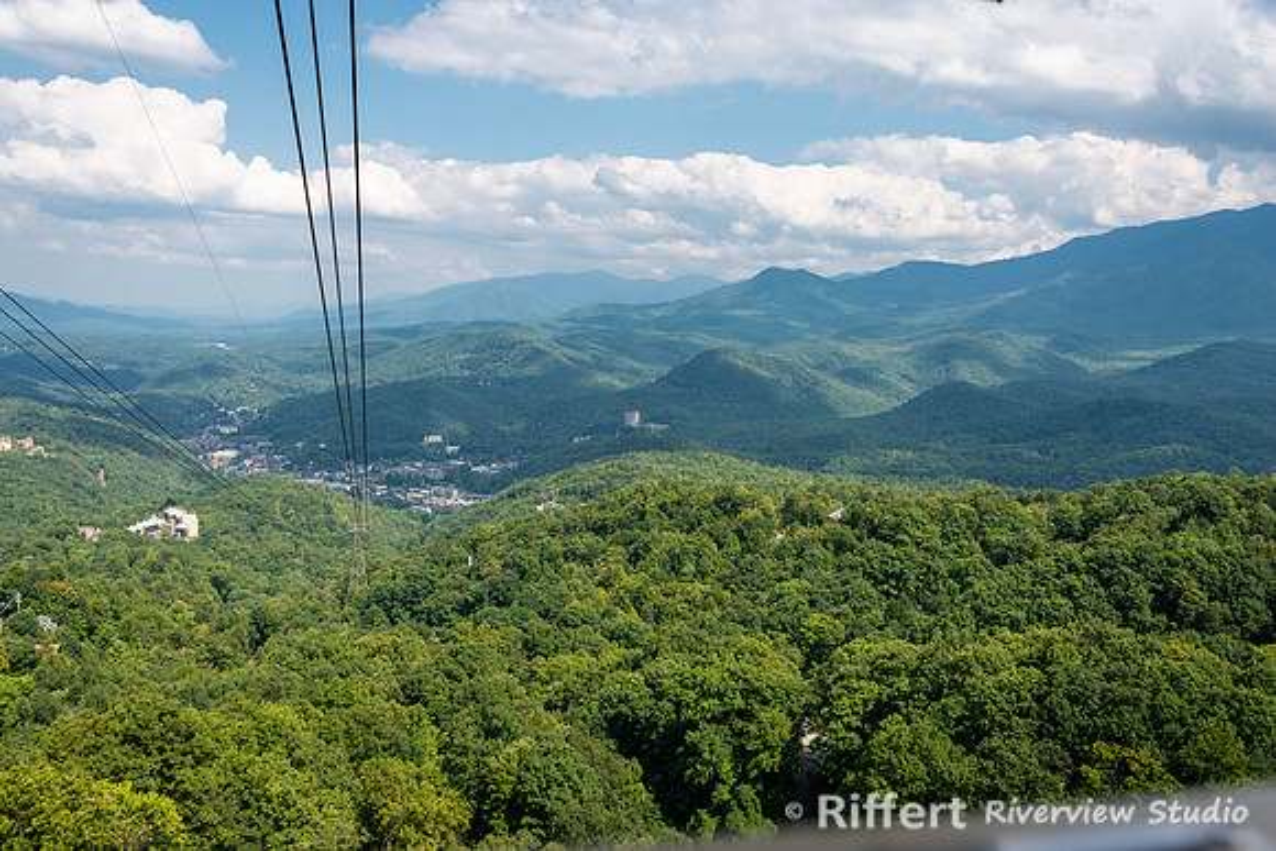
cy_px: 426
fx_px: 1134
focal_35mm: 32
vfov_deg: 41.1
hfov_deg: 58.7
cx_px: 638
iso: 100
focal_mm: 32
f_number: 8
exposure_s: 1/250
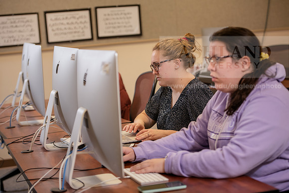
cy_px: 96
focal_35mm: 82
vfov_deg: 16.7
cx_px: 144
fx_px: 658
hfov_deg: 24.8
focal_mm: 82
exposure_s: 1/200
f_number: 3.2
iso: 800
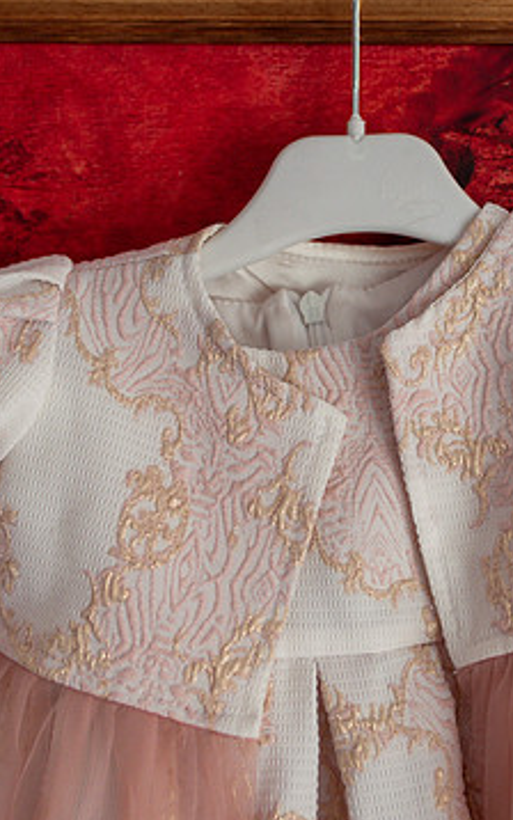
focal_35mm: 61
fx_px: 1363
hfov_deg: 21.1
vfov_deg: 33.5
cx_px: 405
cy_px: 385
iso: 800
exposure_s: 1/250
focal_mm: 35
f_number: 2.5
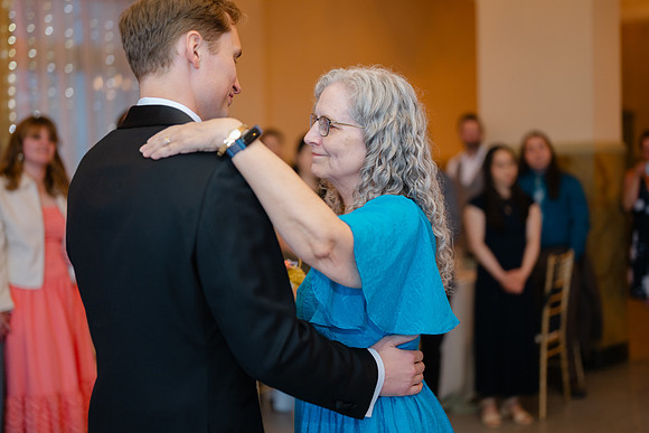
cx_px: 324
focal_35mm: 50
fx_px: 902
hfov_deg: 39.6
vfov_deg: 27.0
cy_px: 216
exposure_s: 1/125
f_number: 1.8
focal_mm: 50
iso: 320
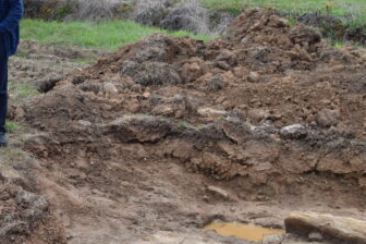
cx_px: -24
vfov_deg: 17.7
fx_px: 784
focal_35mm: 77
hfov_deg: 24.7
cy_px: 109
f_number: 8
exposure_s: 1/250
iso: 360
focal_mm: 23
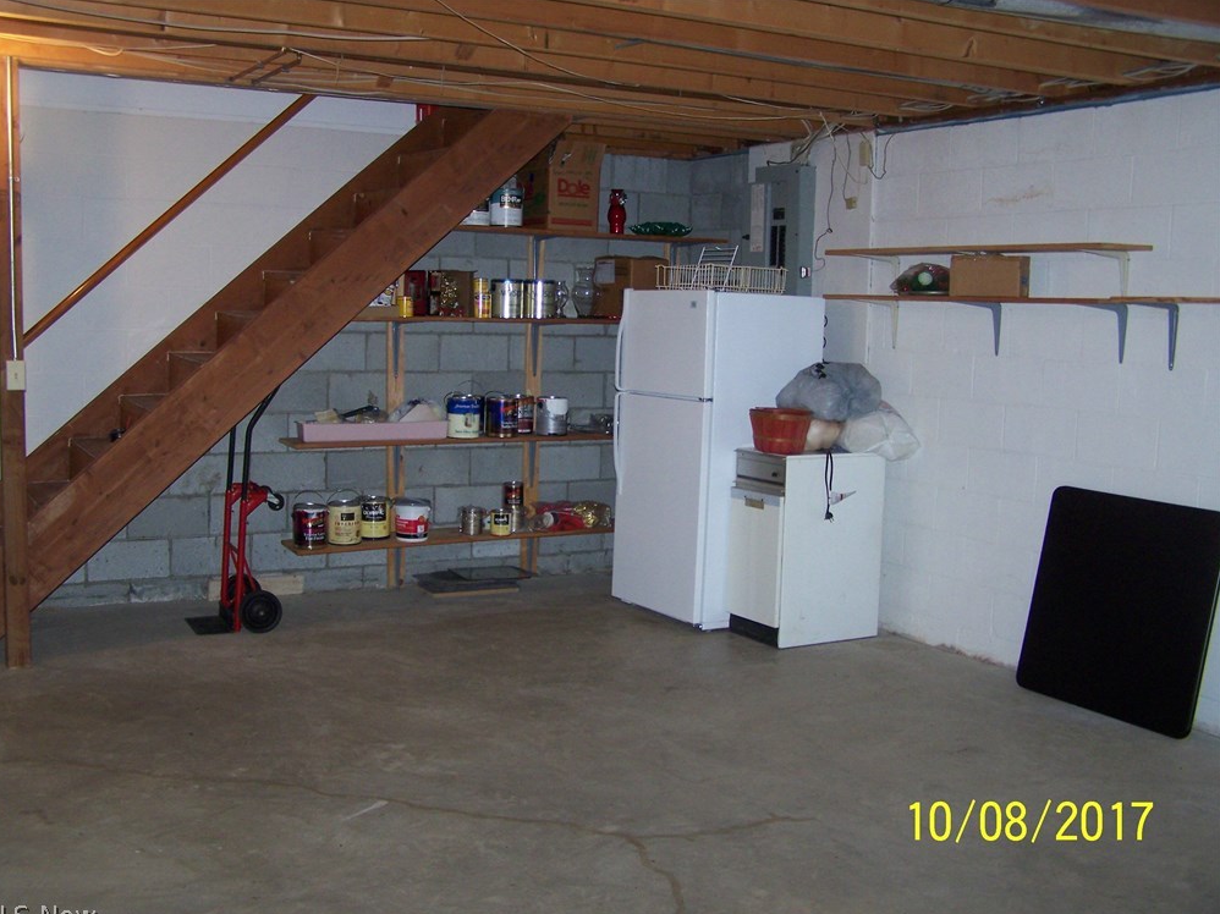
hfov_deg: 47.9
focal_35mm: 39
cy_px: 467
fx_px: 1374
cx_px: 595
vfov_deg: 36.8
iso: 160
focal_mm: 6.3
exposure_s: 1/60
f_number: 2.8
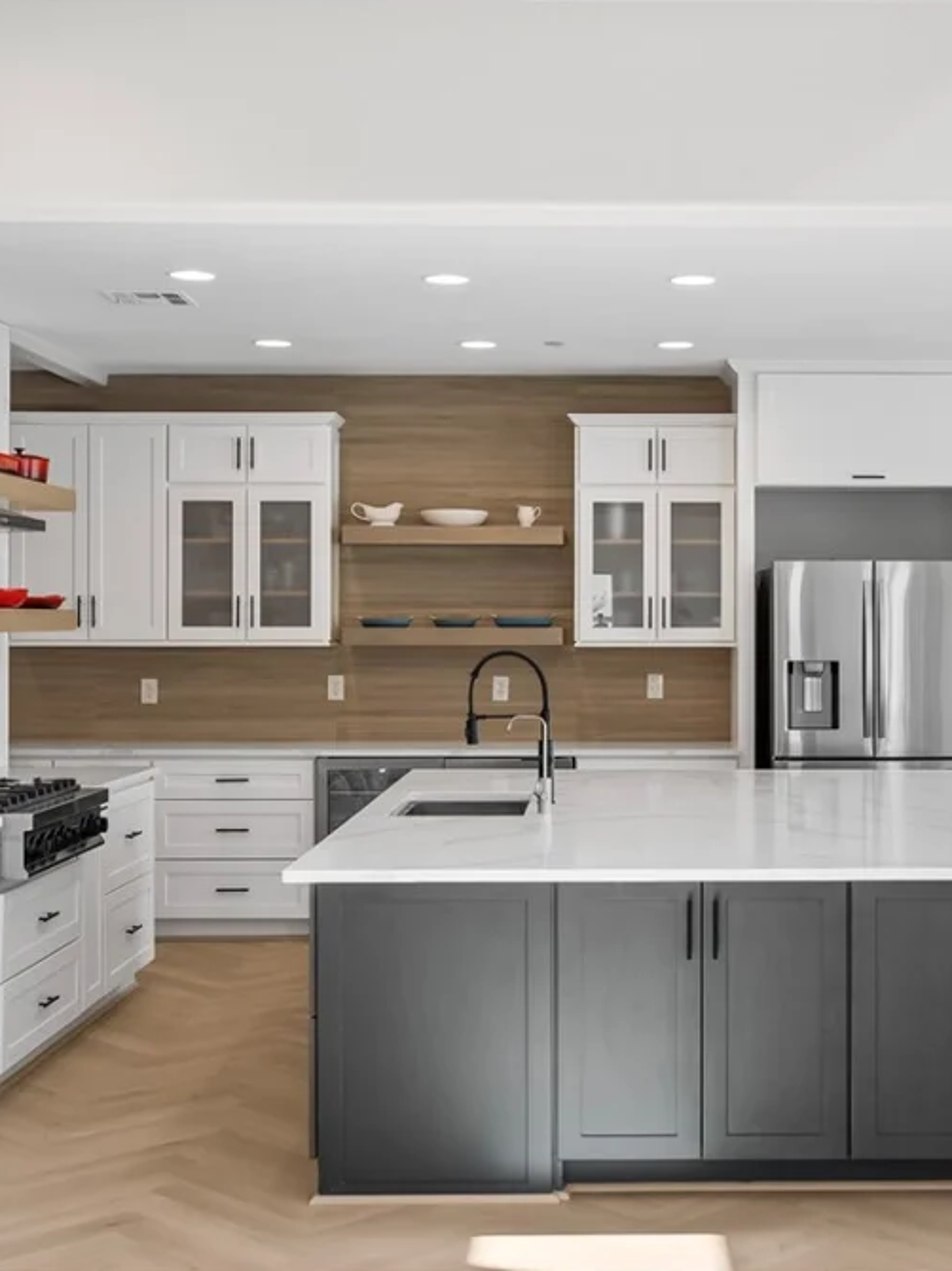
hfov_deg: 28.9
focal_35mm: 50
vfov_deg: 38.2
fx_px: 1835
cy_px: 625
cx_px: 641
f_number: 3.5
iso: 400
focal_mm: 23
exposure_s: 1/200
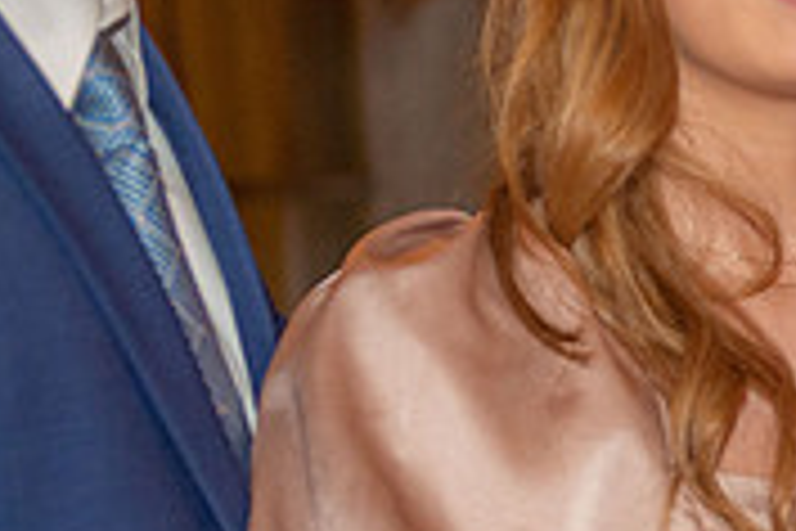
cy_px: 274
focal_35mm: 164
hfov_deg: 12.3
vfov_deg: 8.4
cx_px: 895
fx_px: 3626
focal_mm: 50
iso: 1250
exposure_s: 1/160
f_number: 2.8
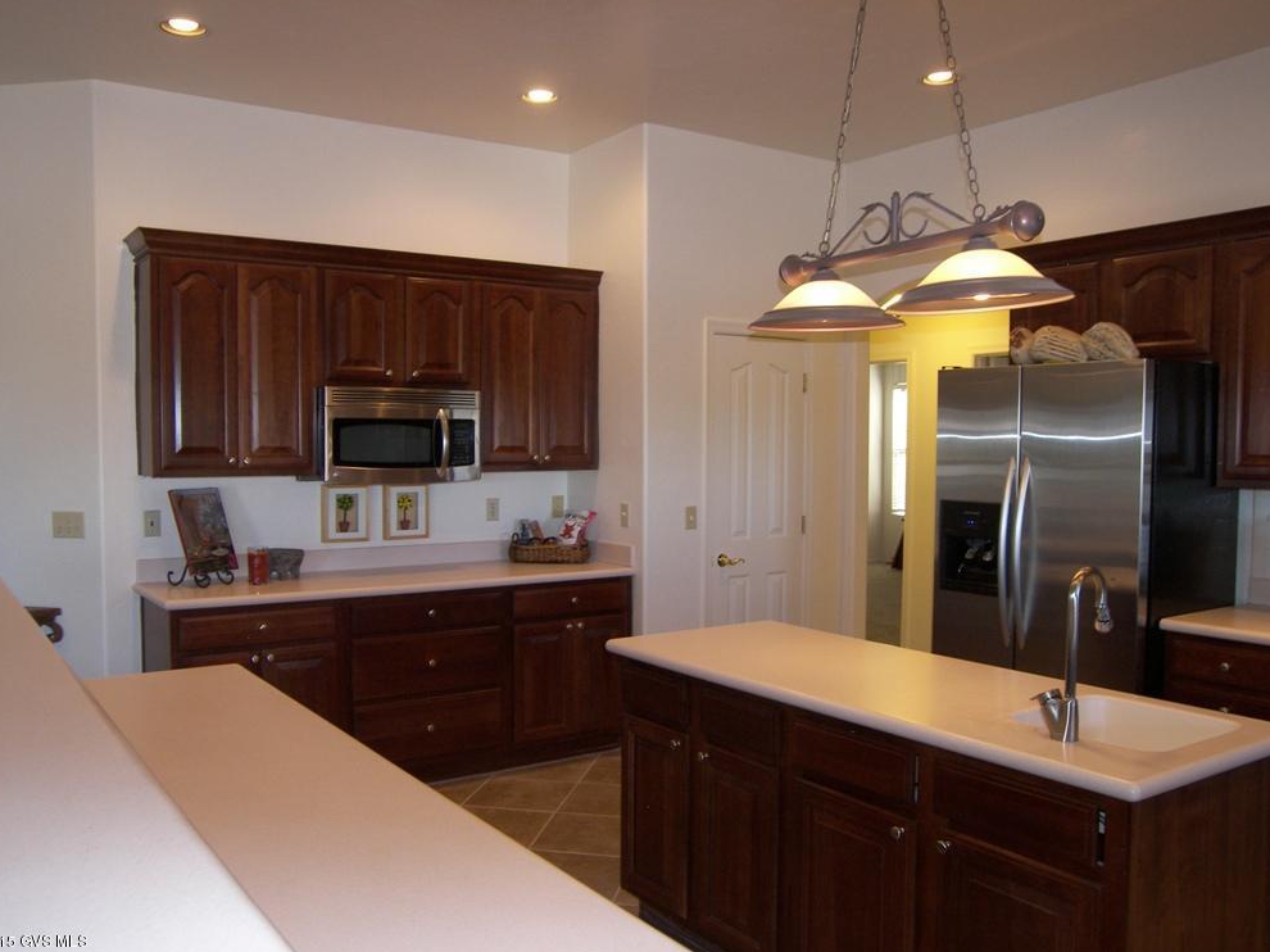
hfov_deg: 60.0
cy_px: 485
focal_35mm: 30
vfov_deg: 46.8
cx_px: 618
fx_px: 1100
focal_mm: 6.2
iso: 100
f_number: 3.2
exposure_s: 1/30
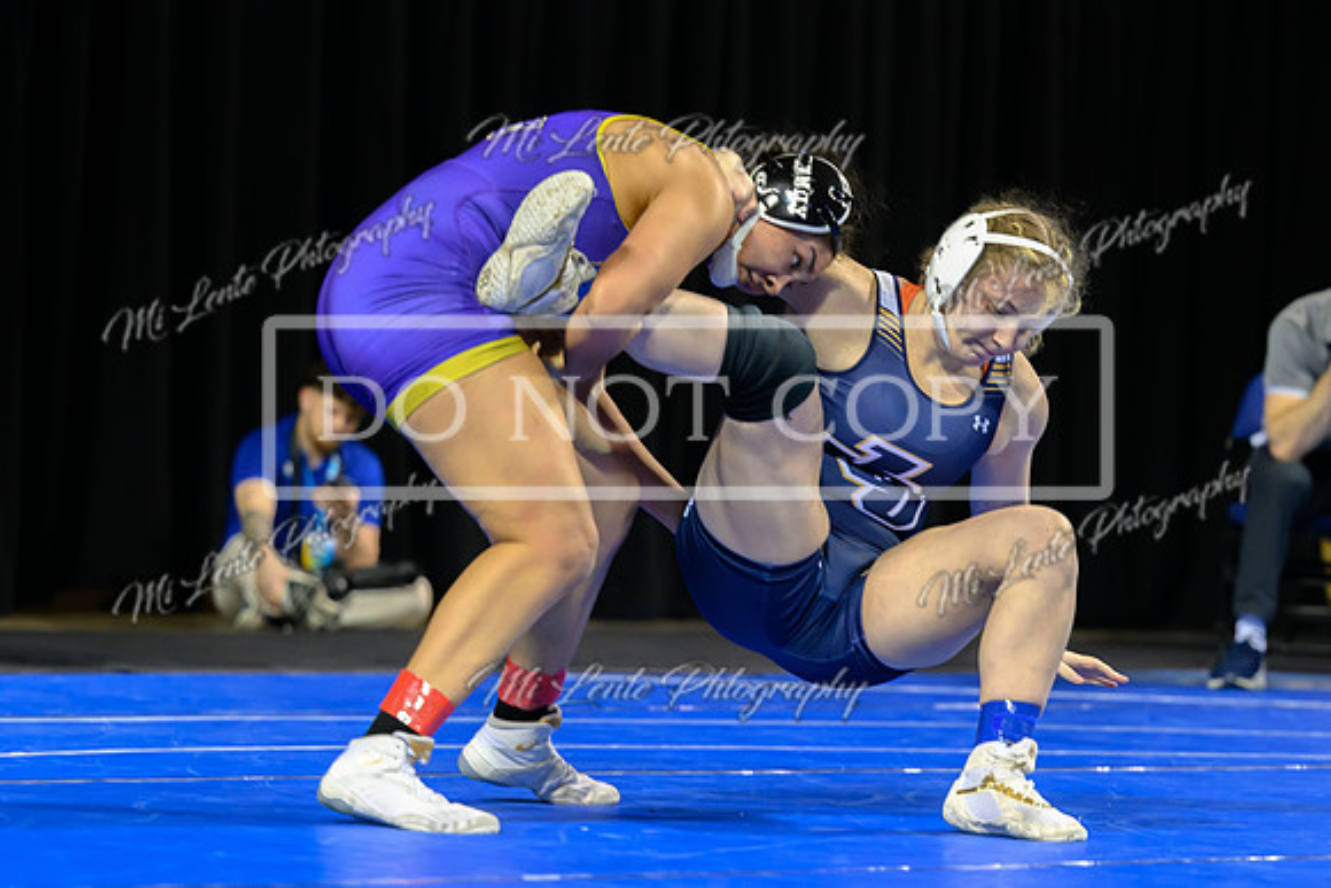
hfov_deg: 12.1
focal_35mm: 170
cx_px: 717
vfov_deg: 8.1
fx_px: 6276
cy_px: 616
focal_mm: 115
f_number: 2.8
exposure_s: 1/800
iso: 3200
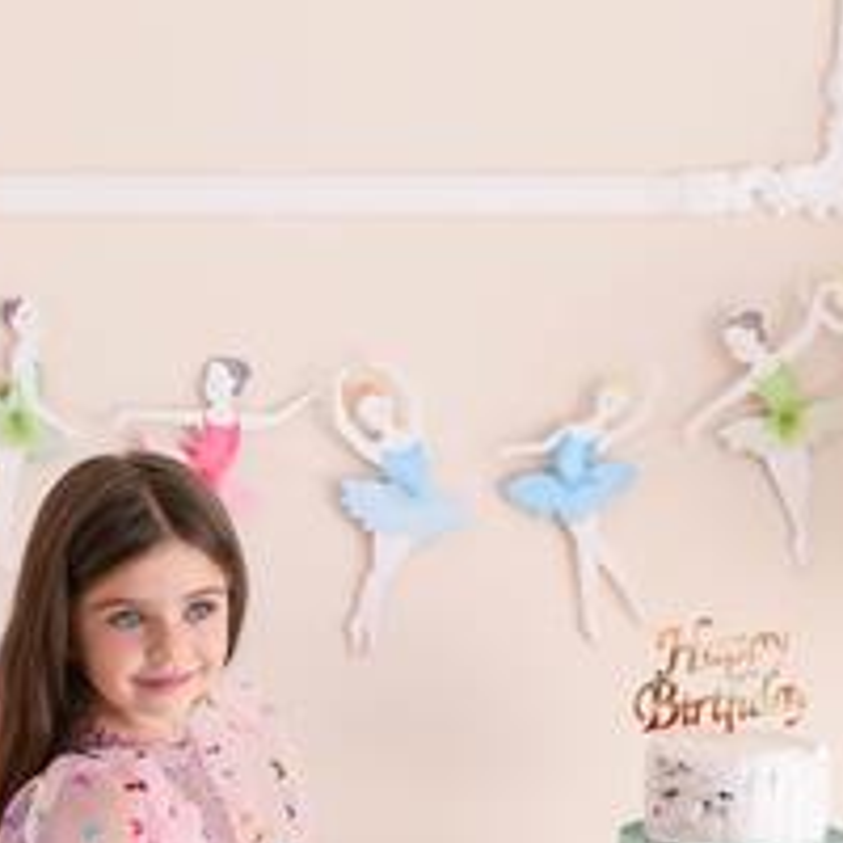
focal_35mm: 87
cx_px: 287
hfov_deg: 19.9
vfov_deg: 19.7
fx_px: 2397
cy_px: 683
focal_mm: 35
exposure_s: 1/250
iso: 200
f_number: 2.5
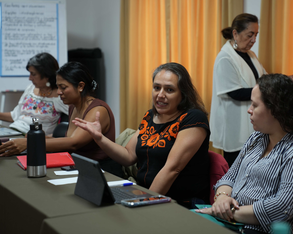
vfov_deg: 18.9
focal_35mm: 81
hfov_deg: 23.5
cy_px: 114
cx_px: 171
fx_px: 702
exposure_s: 1/60
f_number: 2.8
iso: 400
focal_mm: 70
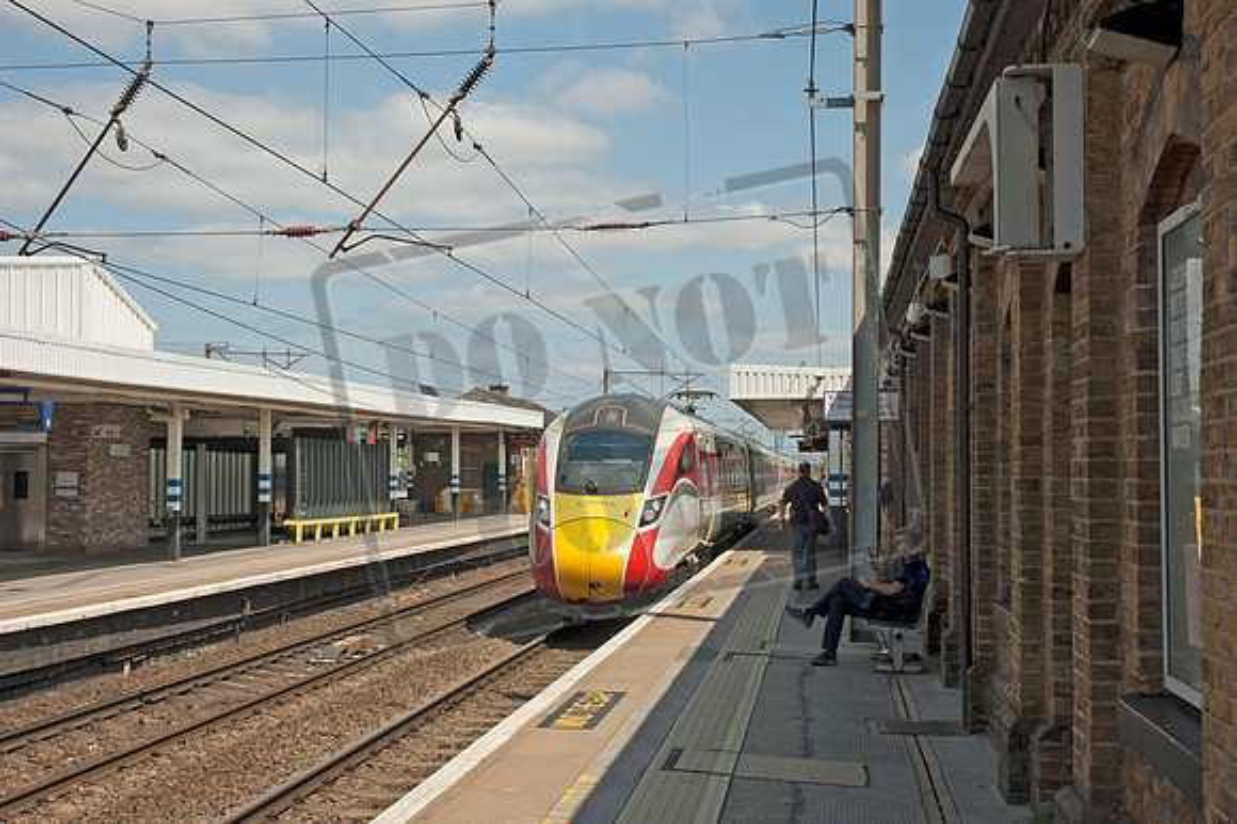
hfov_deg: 37.9
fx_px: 1803
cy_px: 412
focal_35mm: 52
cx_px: 618
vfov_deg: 25.7
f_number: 9
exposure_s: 1/320
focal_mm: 35
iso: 200
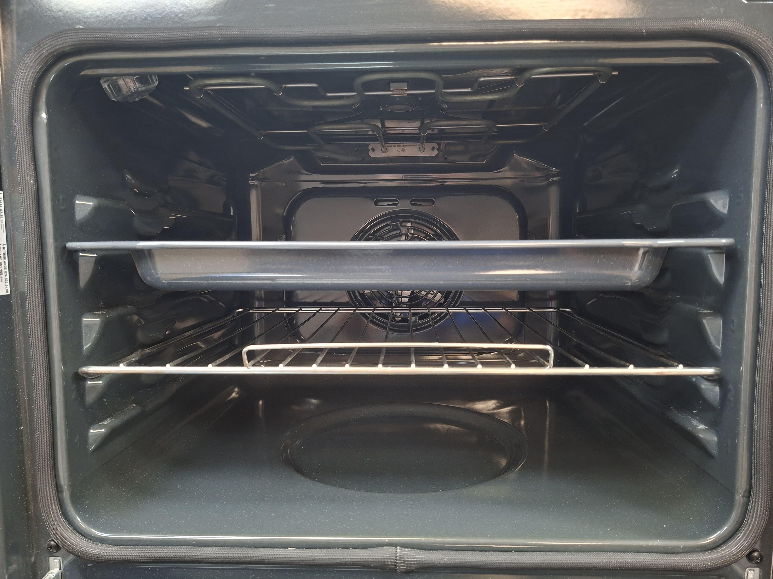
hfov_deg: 73.9
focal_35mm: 23
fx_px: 514
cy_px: 290
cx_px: 386
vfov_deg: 58.9
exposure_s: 1/25
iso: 400
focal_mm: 5.54
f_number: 1.8
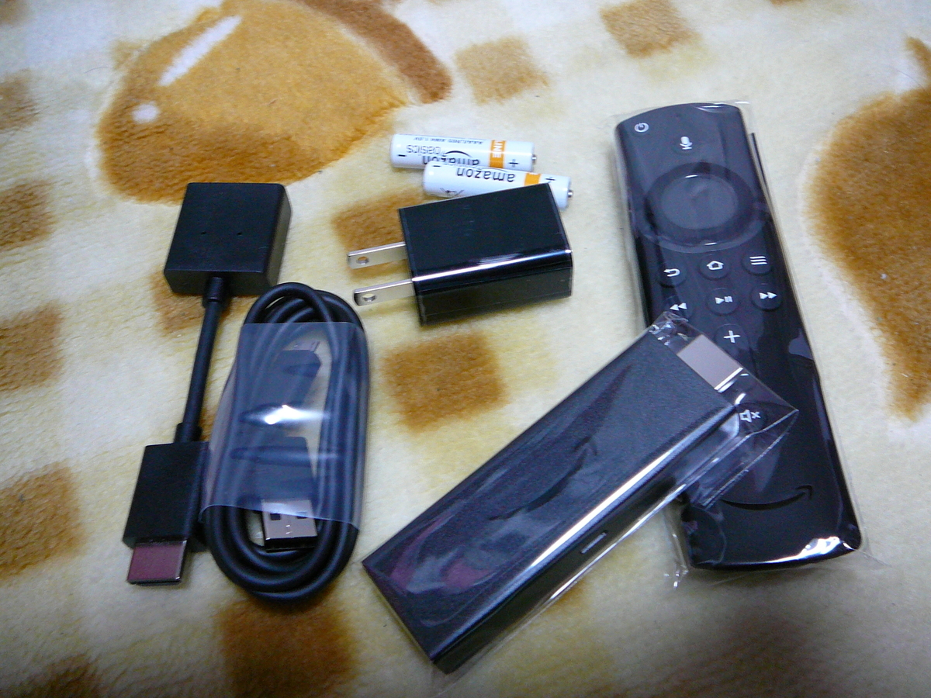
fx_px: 941
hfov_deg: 52.6
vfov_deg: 40.7
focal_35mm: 35
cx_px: 466
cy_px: 349
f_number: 2.8
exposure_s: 1/10
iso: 200
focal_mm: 5.2
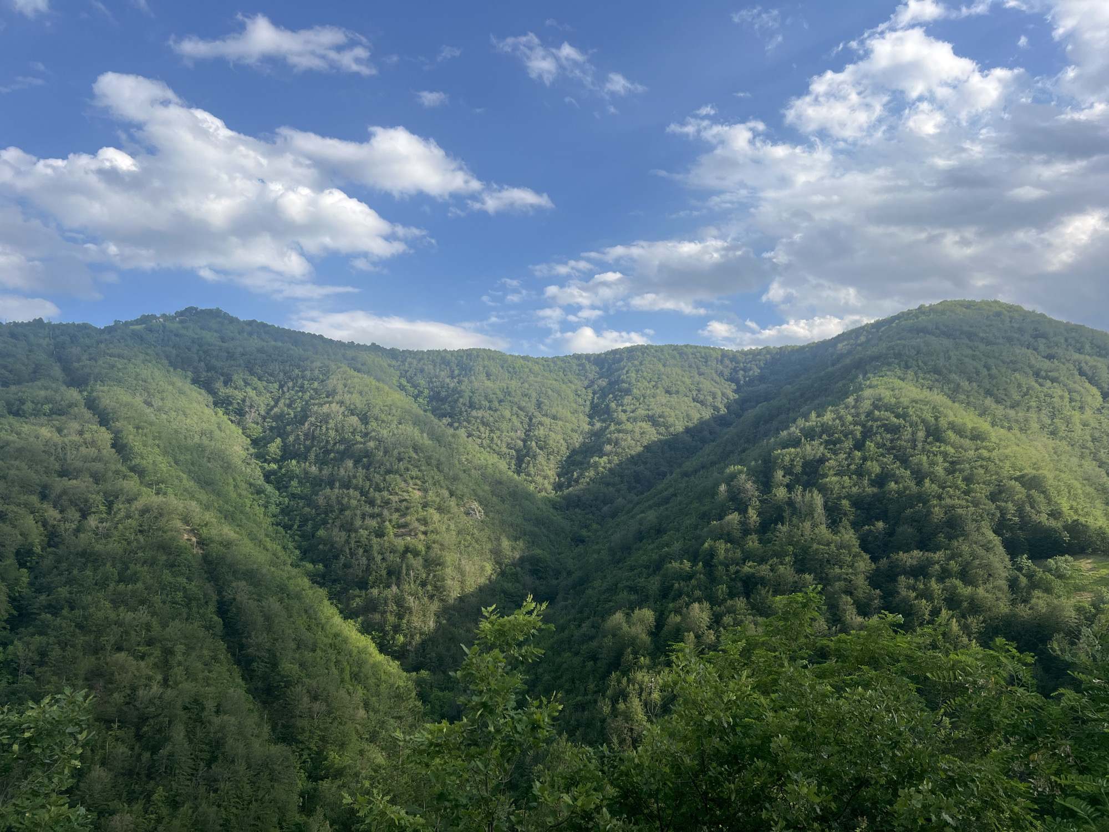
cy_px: 416
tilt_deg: +7.5
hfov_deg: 67.3
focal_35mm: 26
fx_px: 833
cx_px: 554
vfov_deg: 53.1
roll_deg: -0.4
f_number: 1.5
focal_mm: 5.7
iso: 50
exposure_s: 1/2915
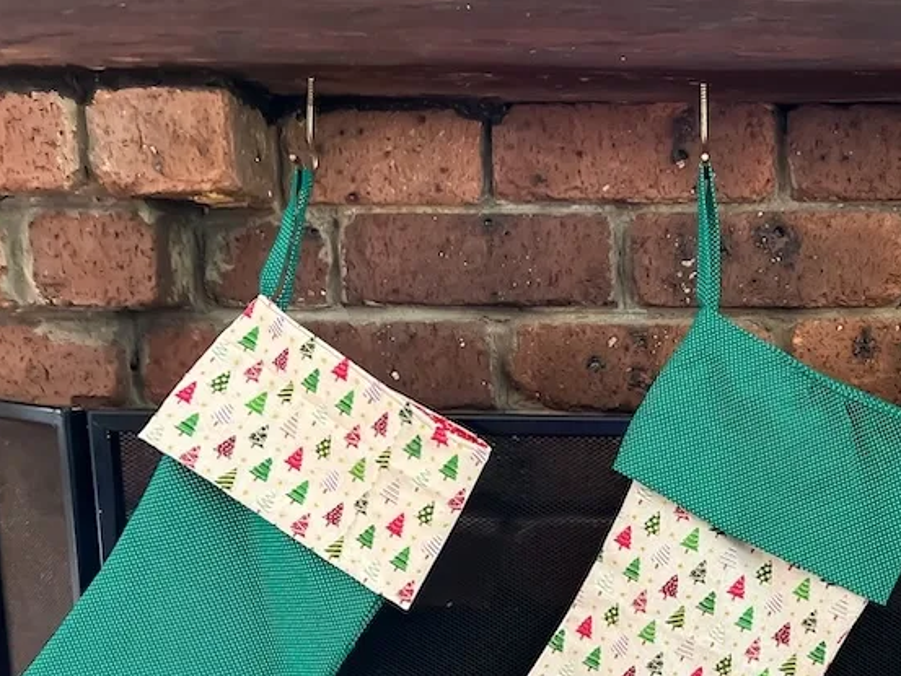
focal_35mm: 47
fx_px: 1224
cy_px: 520
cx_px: 692
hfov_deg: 39.2
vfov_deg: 30.3
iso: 500
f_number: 1.5
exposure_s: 1/45
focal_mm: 5.7
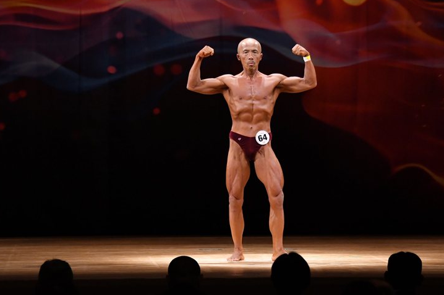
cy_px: 141
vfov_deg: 6.3
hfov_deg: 9.4
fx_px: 2687
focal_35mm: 218
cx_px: 232
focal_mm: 135
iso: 4000
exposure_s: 1/400
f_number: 5.6
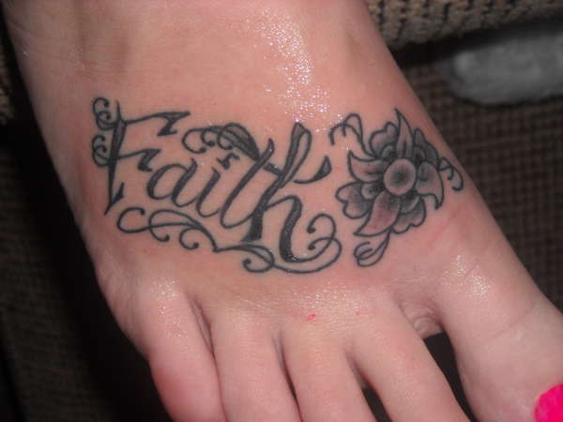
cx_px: 282
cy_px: 211
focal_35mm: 76
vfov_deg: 19.4
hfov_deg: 25.7
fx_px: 1236
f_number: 7.7
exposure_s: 1/125
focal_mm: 12.3
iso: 64
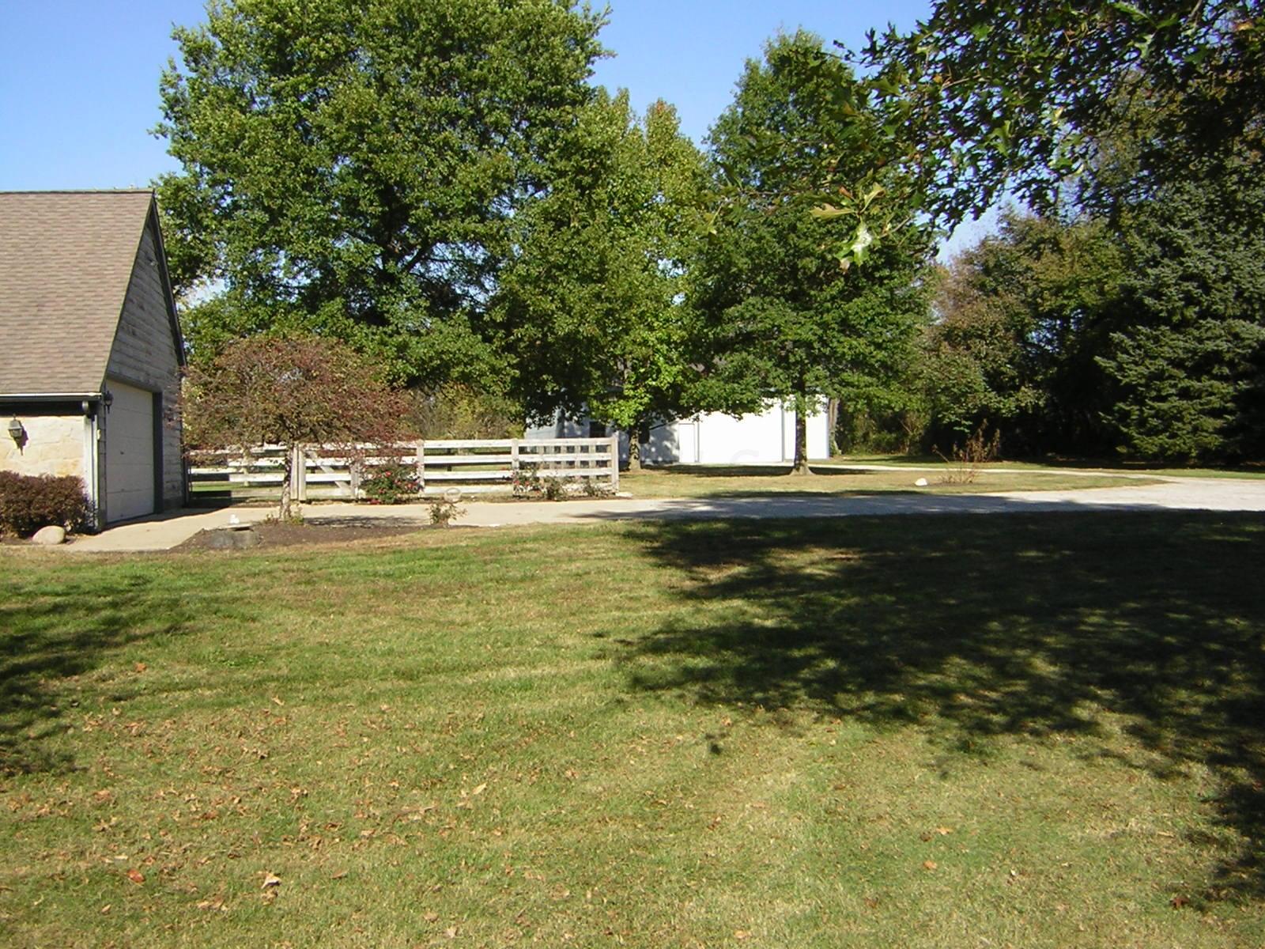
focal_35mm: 36
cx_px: 632
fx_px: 1316
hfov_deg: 51.4
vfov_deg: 39.7
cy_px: 474
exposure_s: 1/254
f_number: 5.2
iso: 50
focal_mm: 4.7
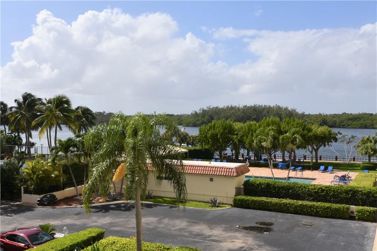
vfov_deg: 36.8
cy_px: 126
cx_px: 188
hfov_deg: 53.2
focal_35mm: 36
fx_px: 377
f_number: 16
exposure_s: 1/250
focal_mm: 24
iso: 200
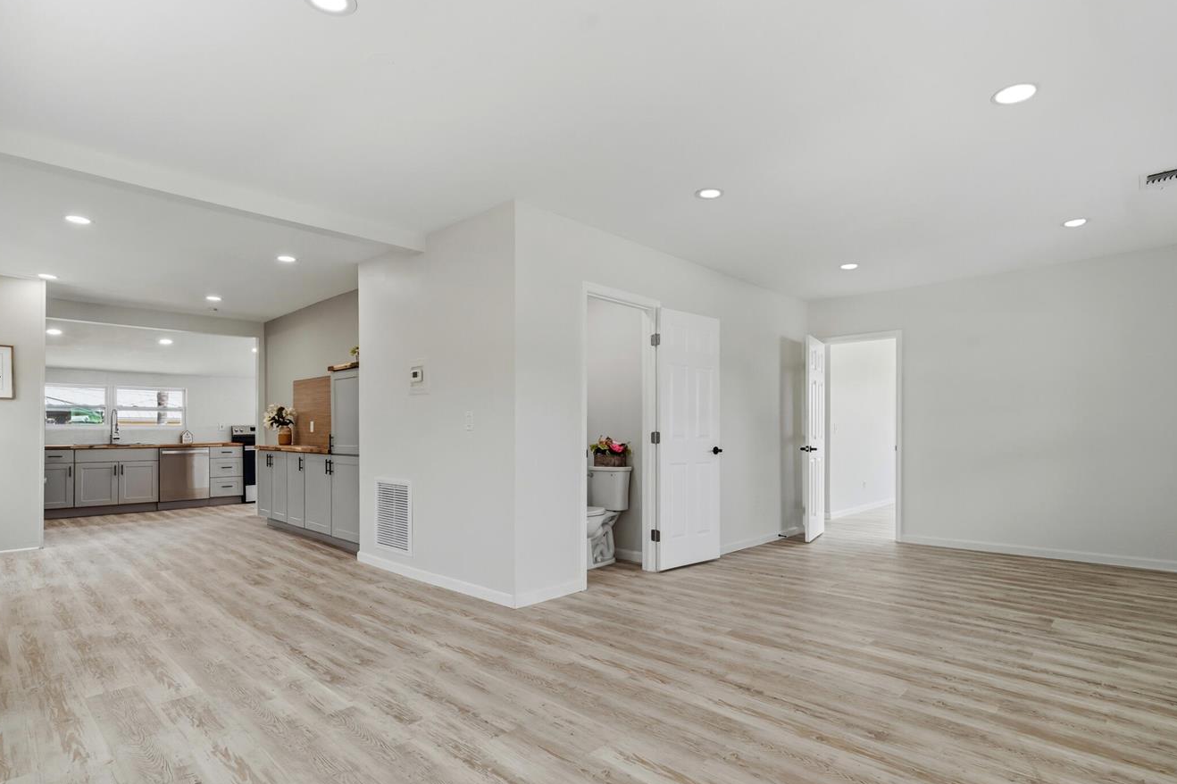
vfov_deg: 70.0
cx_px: 588
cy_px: 449
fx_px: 556
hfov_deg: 93.3
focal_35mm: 17
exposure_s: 1/10
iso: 250
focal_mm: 14
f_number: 9
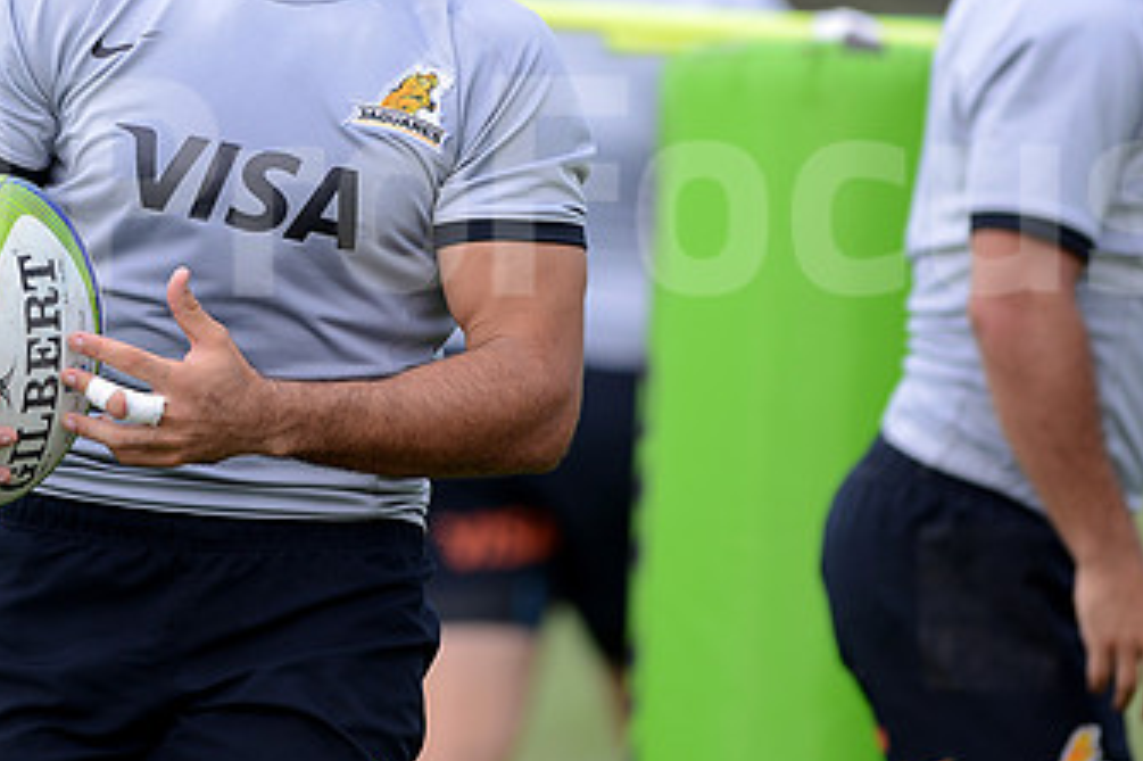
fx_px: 16501
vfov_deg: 2.6
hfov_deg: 4.0
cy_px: 179
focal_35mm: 520
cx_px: 345
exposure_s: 1/800
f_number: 2.8
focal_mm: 300
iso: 200
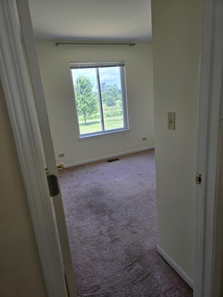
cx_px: 112
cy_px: 148
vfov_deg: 73.9
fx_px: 198
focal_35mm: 23
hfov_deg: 58.9
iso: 16
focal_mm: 6.3
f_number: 1.7
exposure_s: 1/120
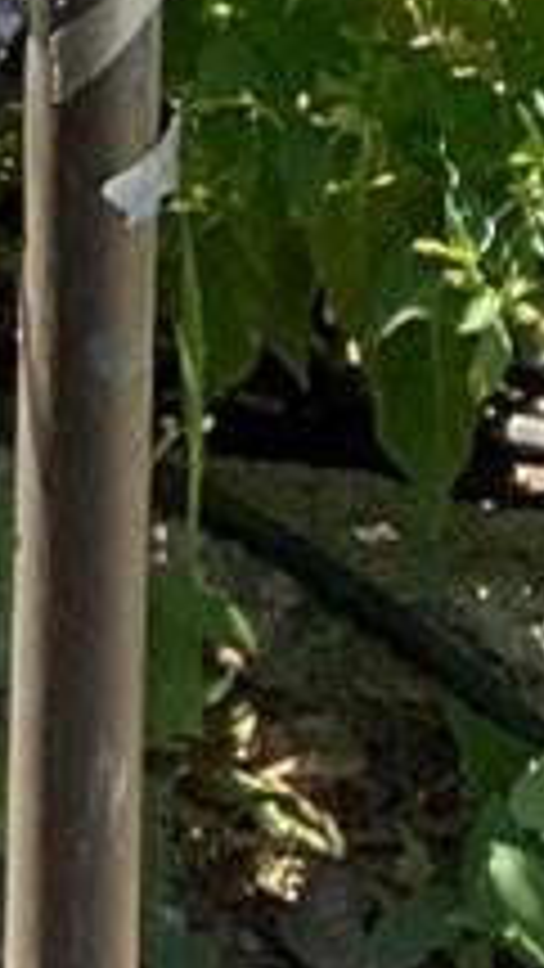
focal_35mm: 220
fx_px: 5639
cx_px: -794
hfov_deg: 5.3
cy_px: -2386
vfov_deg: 7.8
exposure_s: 1/355
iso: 16
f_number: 1.8
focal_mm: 3
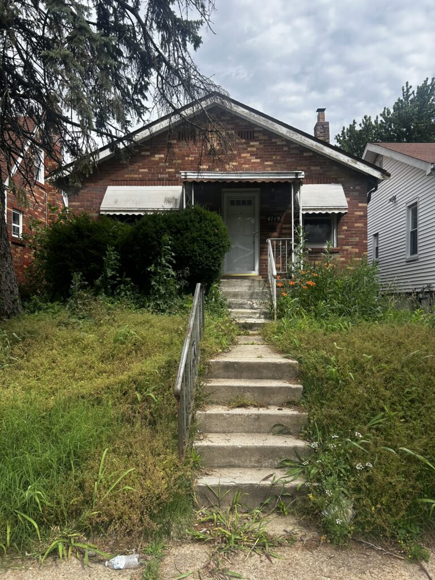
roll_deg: -2.4
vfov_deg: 67.3
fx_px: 436
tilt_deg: +4.8
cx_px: 218
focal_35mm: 26
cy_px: 290
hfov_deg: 53.1
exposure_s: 1/2632
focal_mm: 5.7
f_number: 1.5
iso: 50
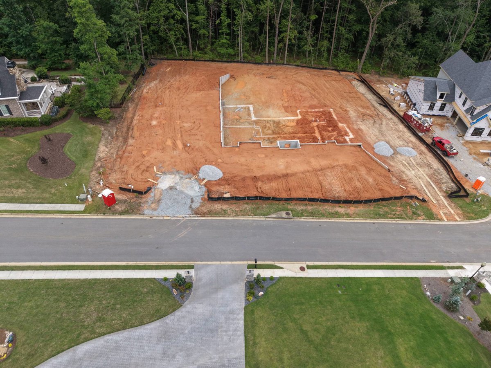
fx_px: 340
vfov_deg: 56.8
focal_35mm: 24
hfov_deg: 71.6
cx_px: 246
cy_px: 184
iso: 100
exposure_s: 1/1000
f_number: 1.8
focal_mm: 8.67
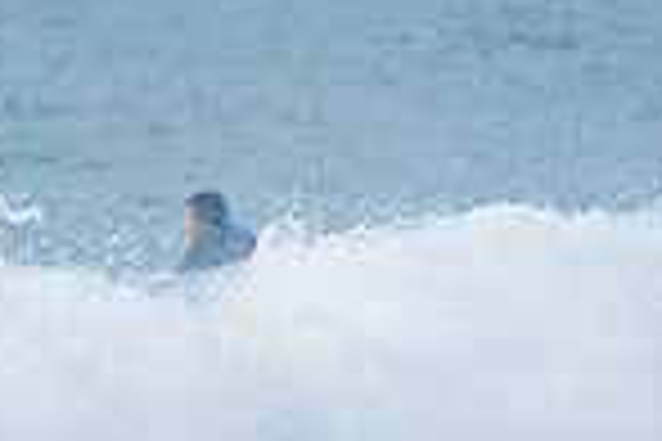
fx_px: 44314
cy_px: 295
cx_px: -874
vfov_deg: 0.6
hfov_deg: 0.9
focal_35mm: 2410
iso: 220
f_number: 5.6
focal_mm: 500
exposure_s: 1/2000
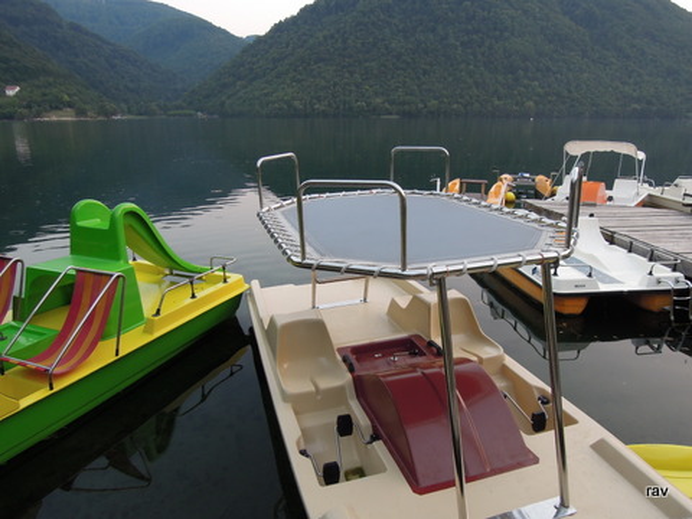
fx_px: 480
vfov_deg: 56.8
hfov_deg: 71.6
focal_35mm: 24
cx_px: 346
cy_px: 260
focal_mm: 4.3
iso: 160
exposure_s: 1/50
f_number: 2.8
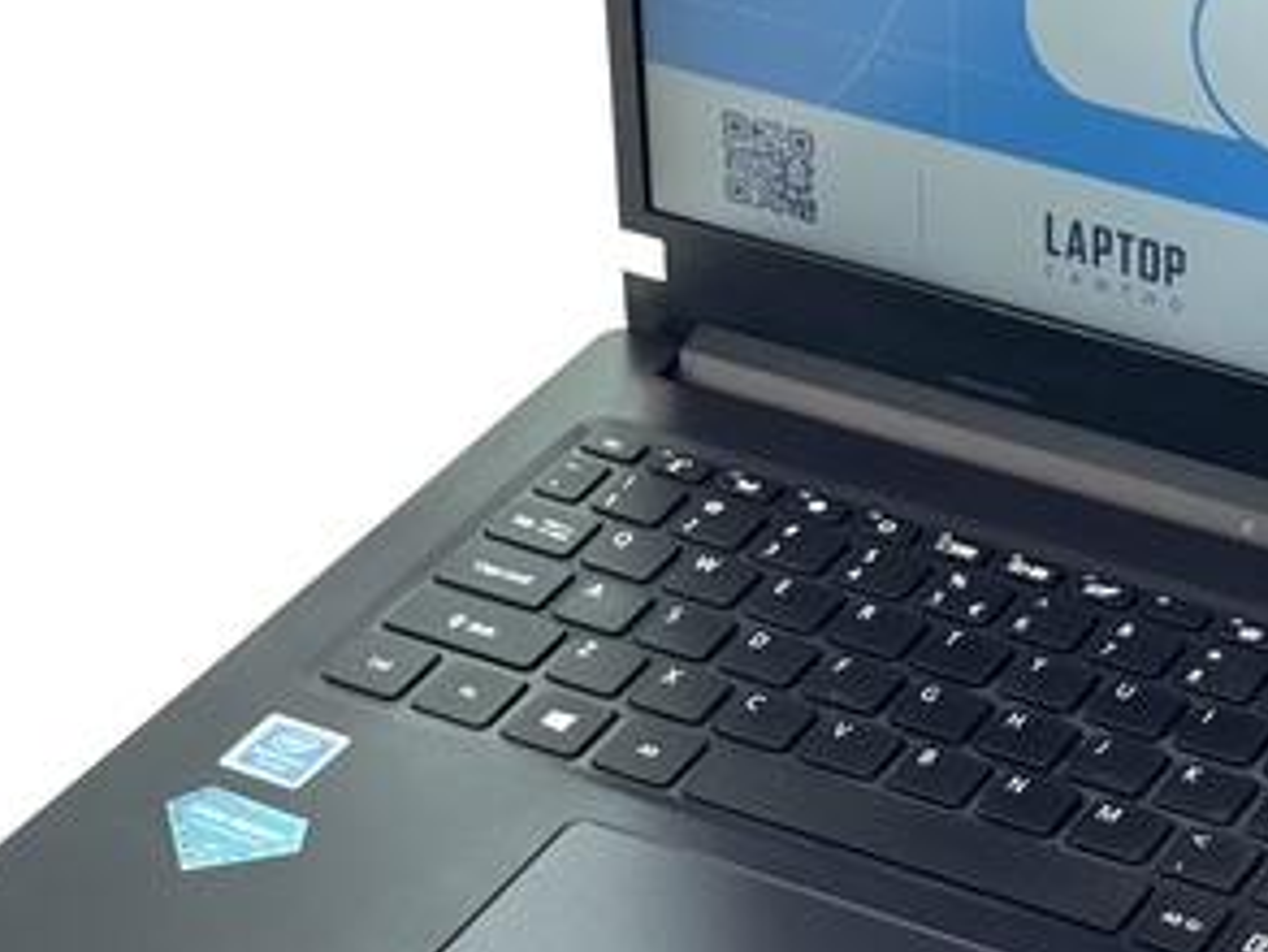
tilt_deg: -32.5
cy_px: 498
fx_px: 4801
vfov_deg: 11.3
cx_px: 1151
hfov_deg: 14.9
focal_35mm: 131
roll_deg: +0.9
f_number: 1.78
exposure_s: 1/130
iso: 50
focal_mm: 6.76
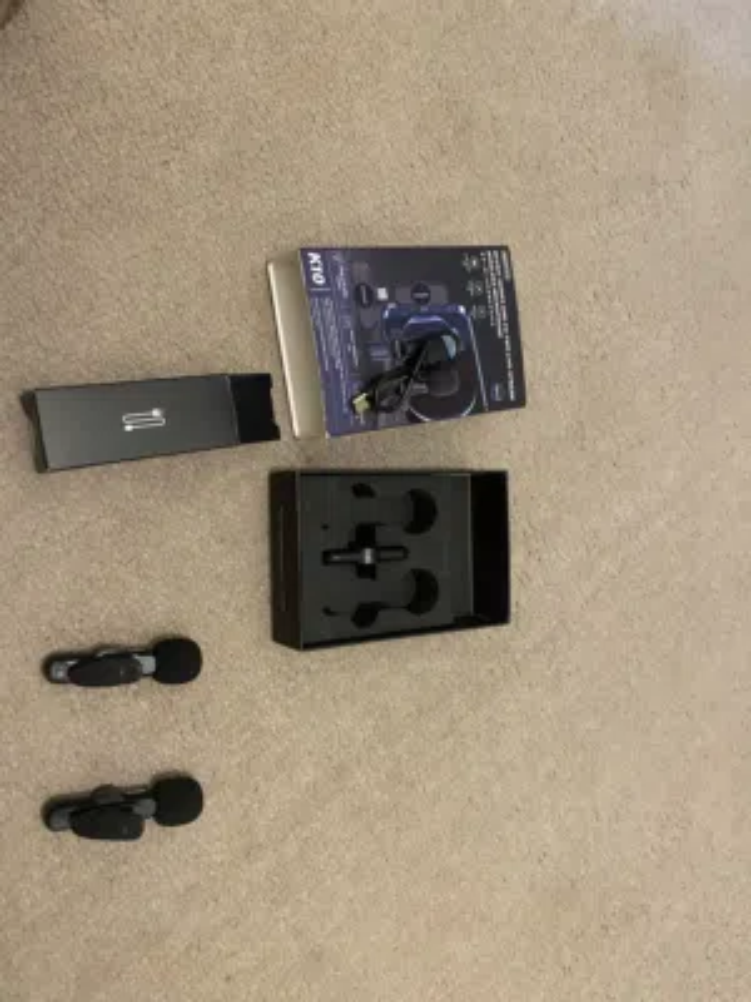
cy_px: 501
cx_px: 376
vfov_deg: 67.3
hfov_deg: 53.1
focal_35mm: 26
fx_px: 752
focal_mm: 4.25
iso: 400
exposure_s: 1/33
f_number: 1.8
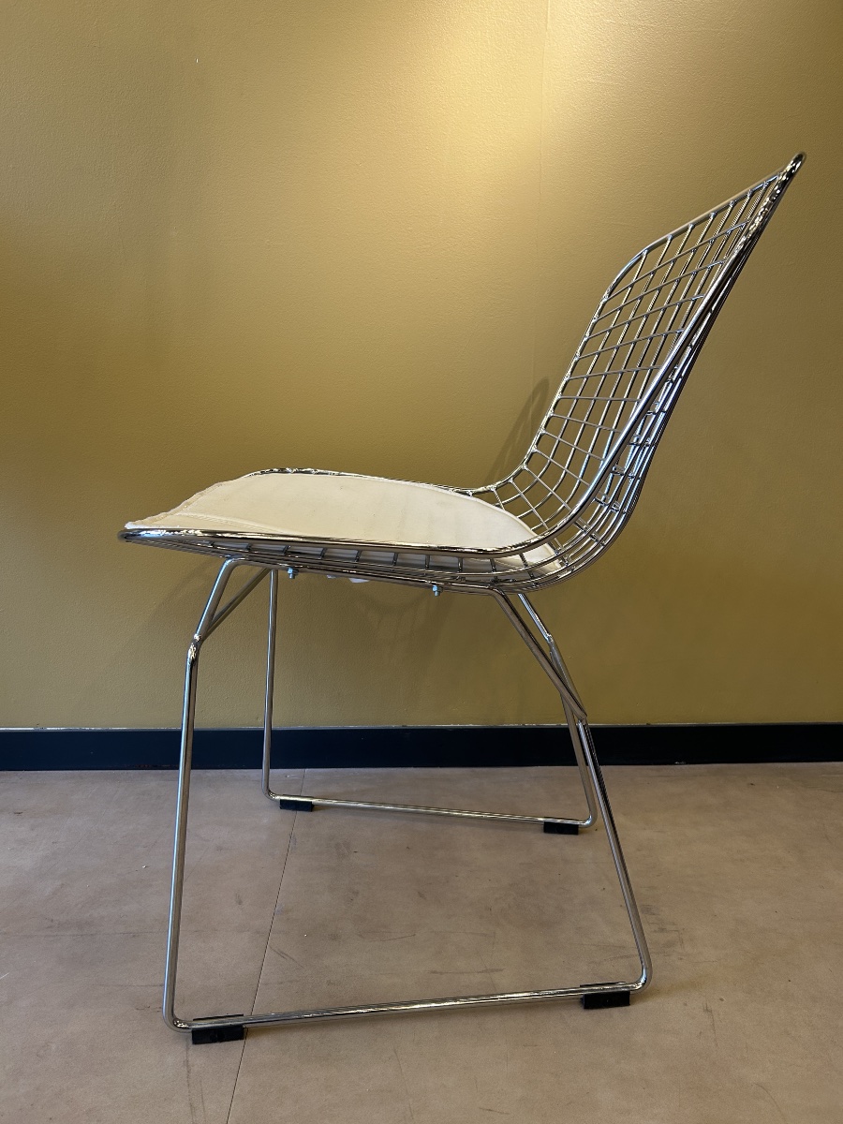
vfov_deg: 67.3
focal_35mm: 26
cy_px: 562
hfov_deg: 53.1
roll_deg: -0.5
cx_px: 422
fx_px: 844
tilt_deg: -10.9
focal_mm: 5.7
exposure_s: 1/100
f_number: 1.5
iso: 80
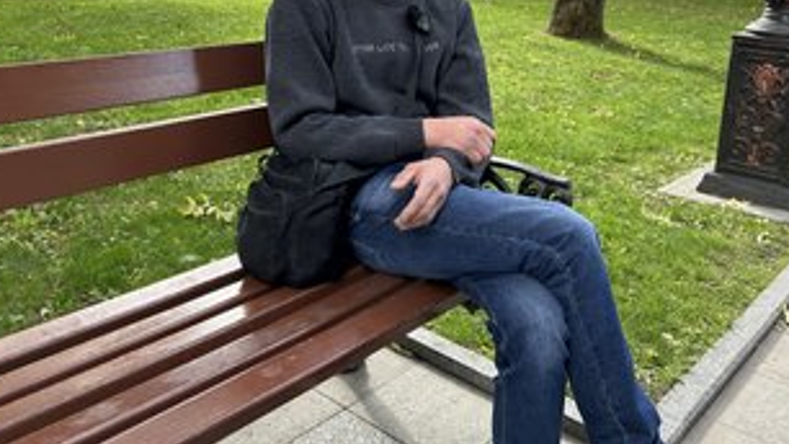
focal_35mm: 37
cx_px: 353
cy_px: 88
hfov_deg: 53.9
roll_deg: -0.6
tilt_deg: -10.2
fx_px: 774
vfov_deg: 31.2
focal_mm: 5.7
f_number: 1.5
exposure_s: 1/234
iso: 40
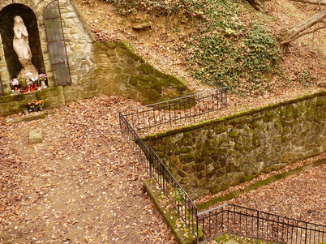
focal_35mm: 43
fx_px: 405
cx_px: 234
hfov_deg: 42.9
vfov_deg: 32.7
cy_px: 51
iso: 160
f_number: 2.8
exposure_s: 1/30
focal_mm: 4.8
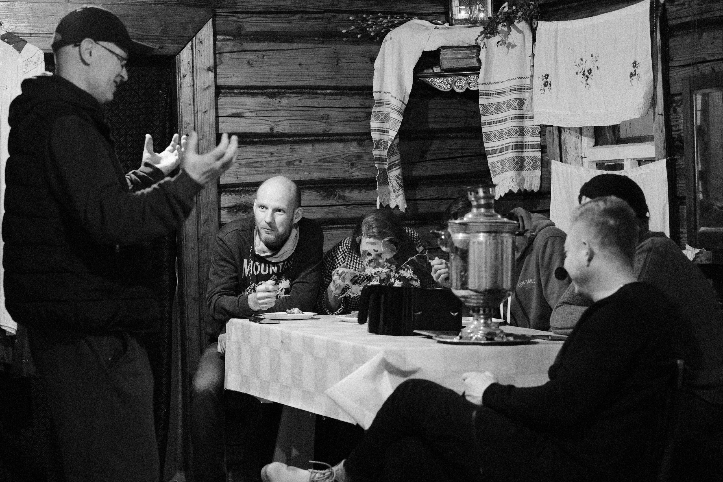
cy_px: 241
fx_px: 1506
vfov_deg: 18.2
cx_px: 362
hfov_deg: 27.0
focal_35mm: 75
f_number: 2
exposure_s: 1/80
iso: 6400
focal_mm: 50
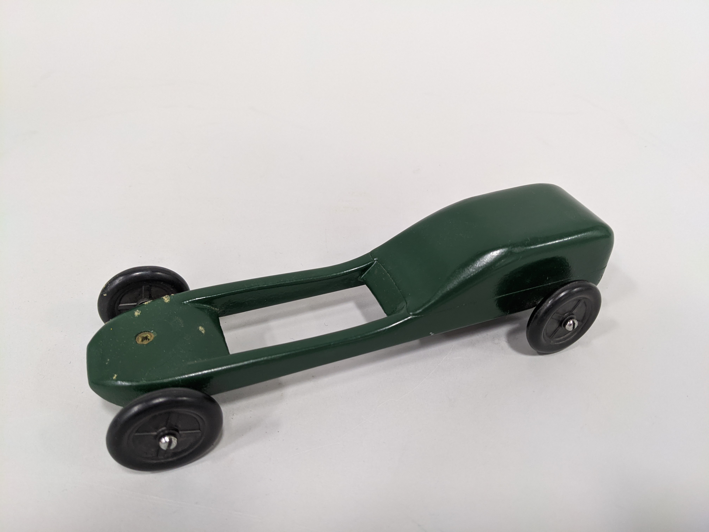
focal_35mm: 27
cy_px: 266
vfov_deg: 51.4
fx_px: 553
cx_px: 354
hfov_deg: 65.3
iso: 297
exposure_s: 1/34.5
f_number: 1.73
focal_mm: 4.38
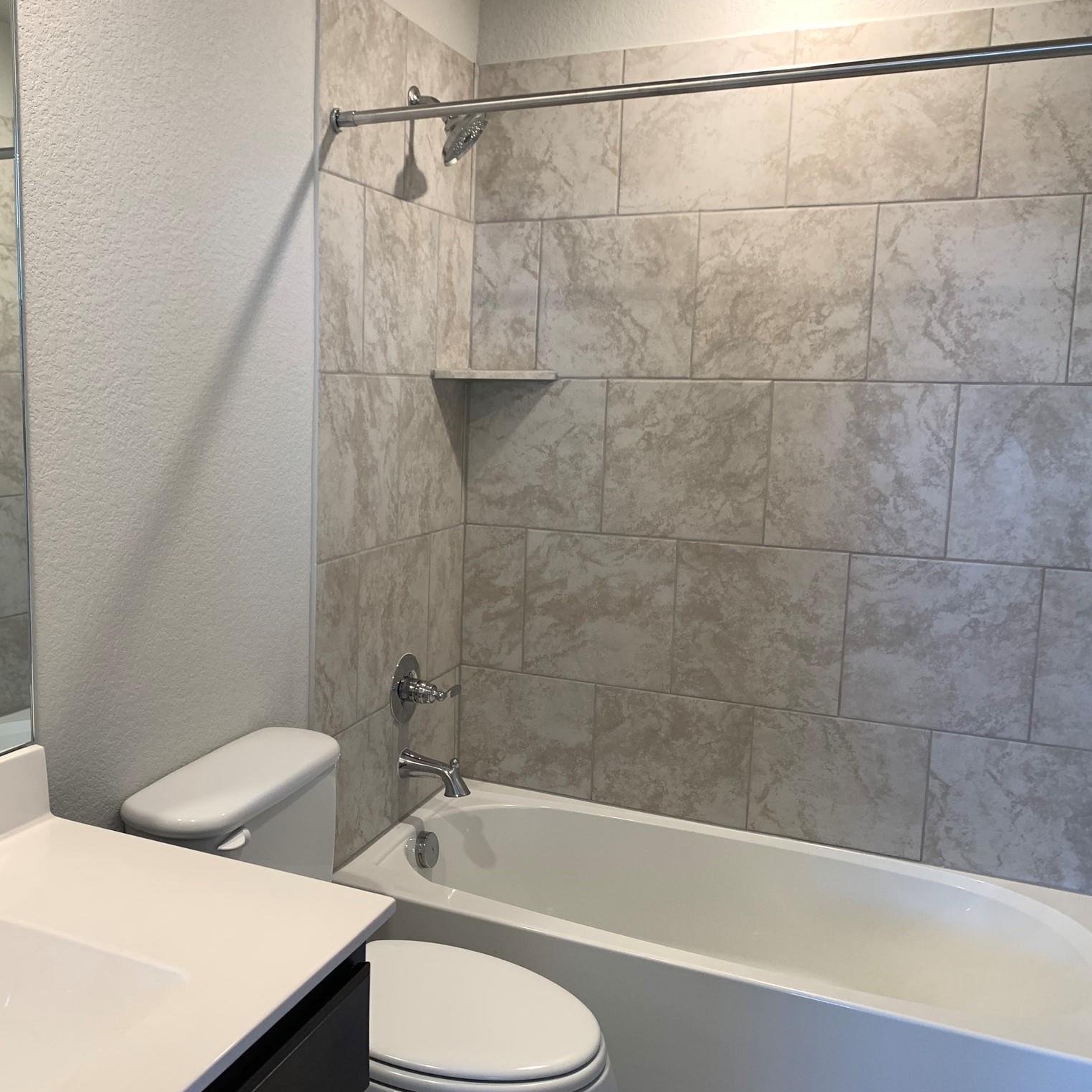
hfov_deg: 51.9
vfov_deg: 52.5
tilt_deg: -6.8
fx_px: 1106
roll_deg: -1.7
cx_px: 402
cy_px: 545
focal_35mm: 31
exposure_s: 1/60
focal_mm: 4.25
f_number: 1.8
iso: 64
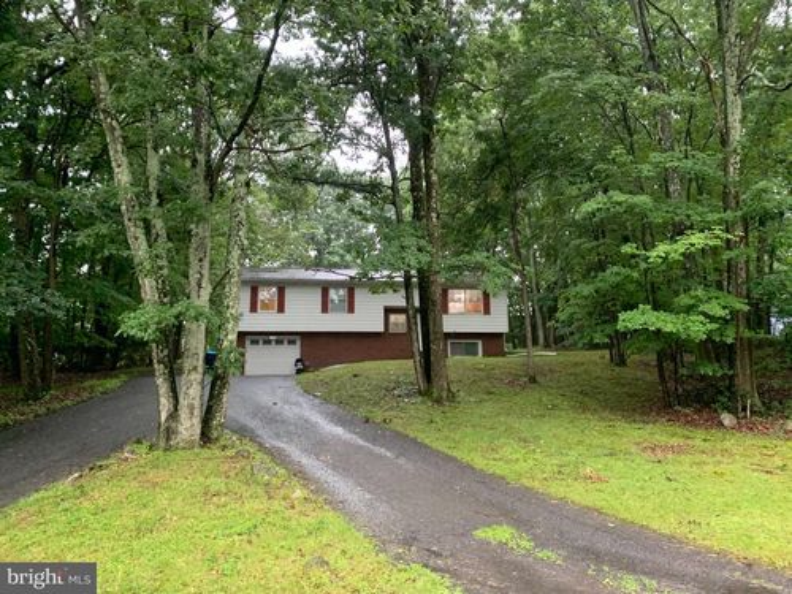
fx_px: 595
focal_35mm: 26
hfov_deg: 67.3
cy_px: 297
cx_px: 396
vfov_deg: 53.1
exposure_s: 1/58
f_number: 1.8
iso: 400
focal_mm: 4.25
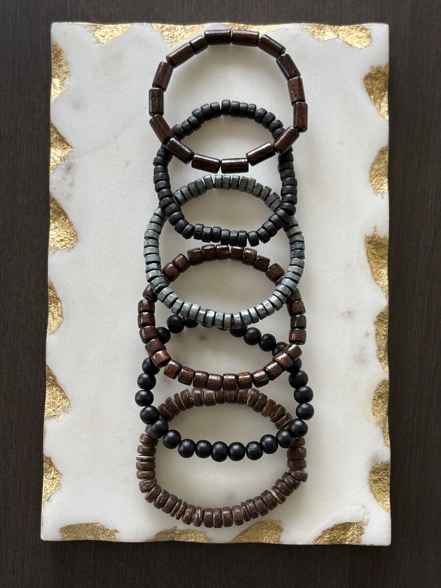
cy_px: 294
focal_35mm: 52
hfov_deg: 28.0
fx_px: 883
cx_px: 220
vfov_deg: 36.8
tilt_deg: -85.9
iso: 50
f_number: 1.6
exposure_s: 1/97
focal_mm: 5.96
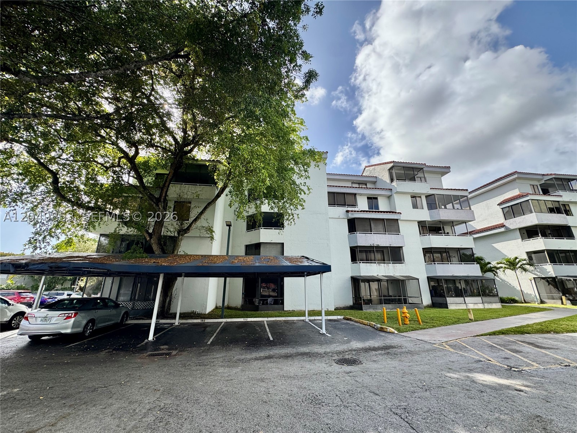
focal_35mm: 14
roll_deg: -0.5
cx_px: 288
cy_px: 216
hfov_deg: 102.1
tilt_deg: +18.5
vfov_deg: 85.7
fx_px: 233
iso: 40
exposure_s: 1/561
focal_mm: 2.22
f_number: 2.2
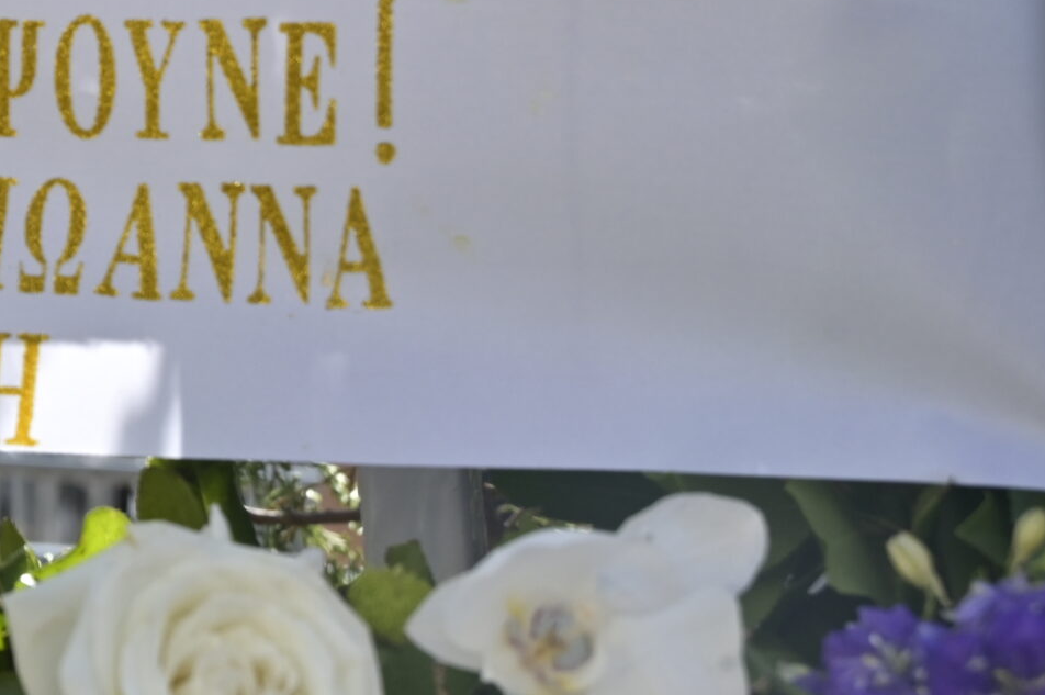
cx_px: -247
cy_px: -4
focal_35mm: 156
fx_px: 4524
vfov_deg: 8.7
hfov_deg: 12.8
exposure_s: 1/640
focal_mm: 58
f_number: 8
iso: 400
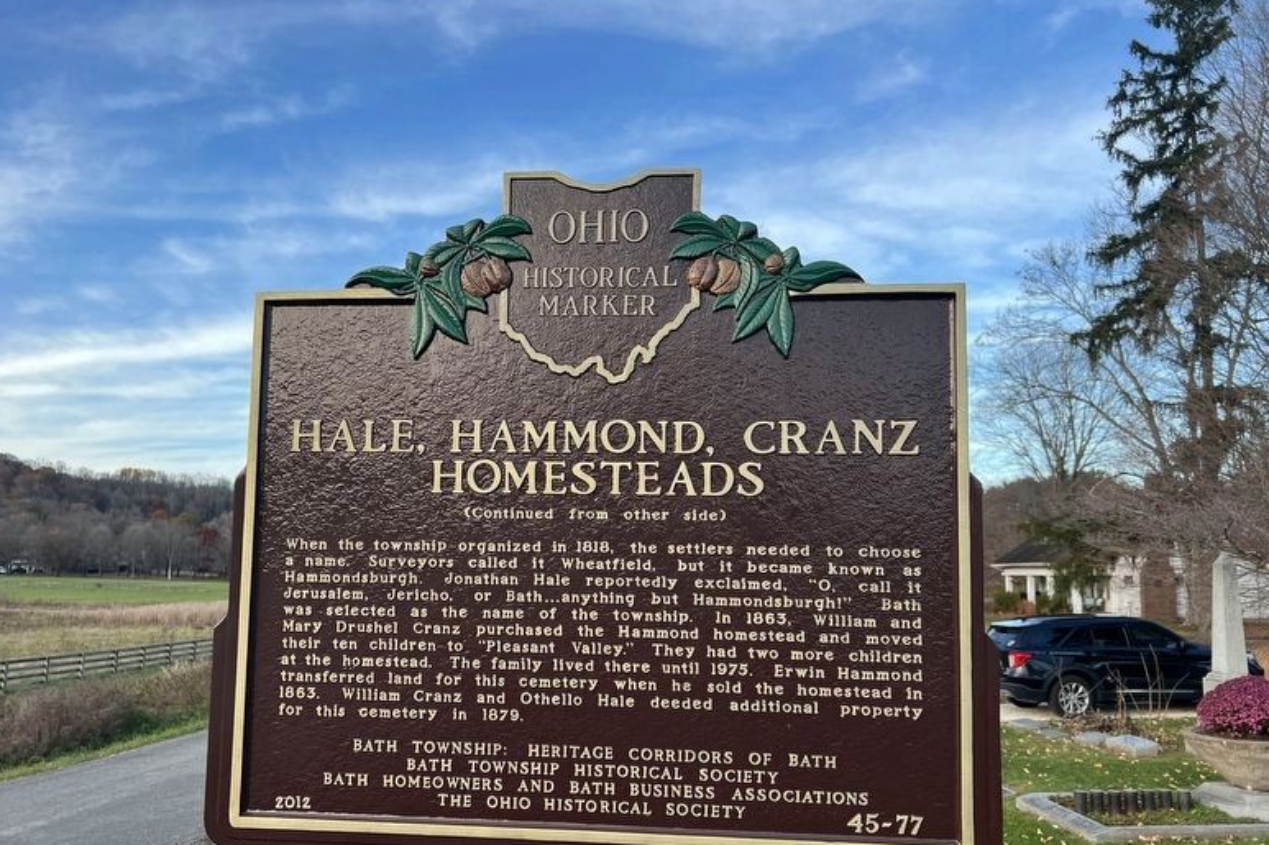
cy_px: 477
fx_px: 987
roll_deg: -0.5
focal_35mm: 28
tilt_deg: +6.0
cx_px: 639
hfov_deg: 65.5
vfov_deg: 46.3
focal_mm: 5.7
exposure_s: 1/982
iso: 50
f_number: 1.5
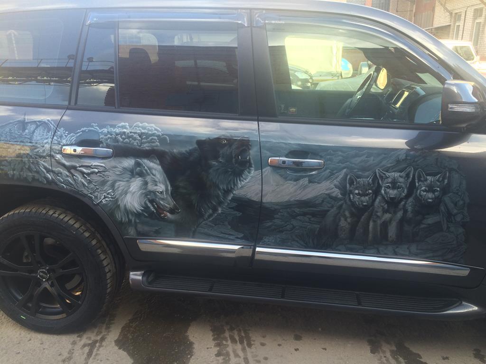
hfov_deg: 61.7
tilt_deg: -18.0
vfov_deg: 48.2
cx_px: 243
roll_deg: +1.5
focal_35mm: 29
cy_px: 182
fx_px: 407
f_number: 2.2
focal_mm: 4.15
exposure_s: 1/120
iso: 32
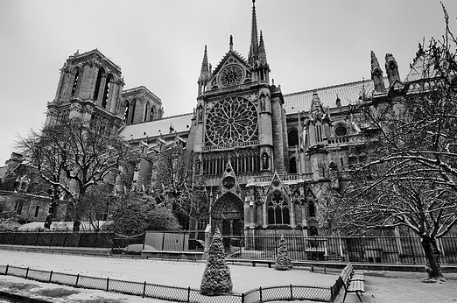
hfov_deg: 84.1
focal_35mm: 20
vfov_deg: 61.7
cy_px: 145
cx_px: 228
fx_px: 253
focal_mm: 12
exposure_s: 1/125
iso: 200
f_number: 11
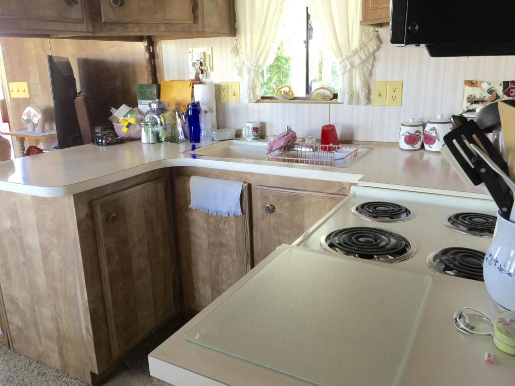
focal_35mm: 29
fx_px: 431
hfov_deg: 61.7
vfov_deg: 48.2
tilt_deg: -14.8
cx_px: 258
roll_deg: +1.5
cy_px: 193
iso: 40
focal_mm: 4.15
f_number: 2.2
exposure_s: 1/15
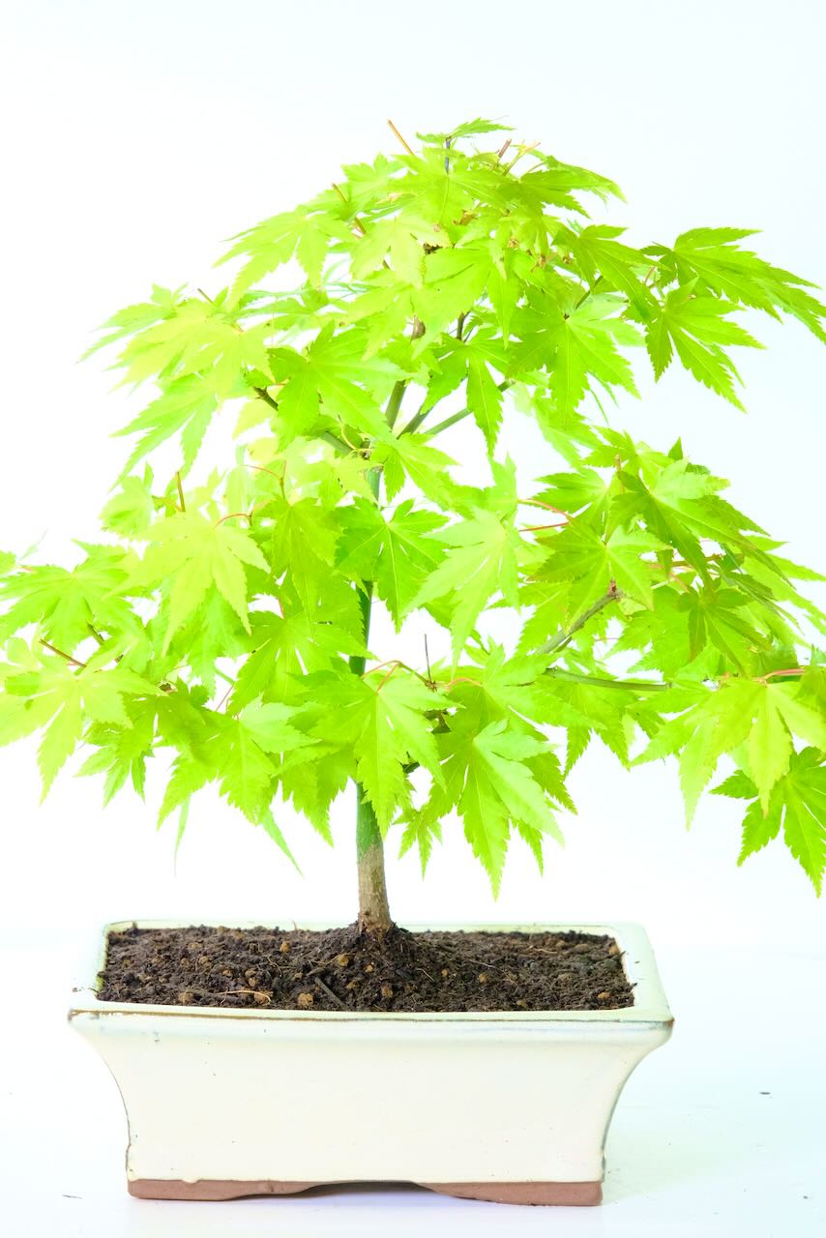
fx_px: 3818
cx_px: 413
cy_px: 619
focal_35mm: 111
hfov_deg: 12.3
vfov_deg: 18.4
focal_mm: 74.2
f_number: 8
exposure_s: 1/30
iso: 2000
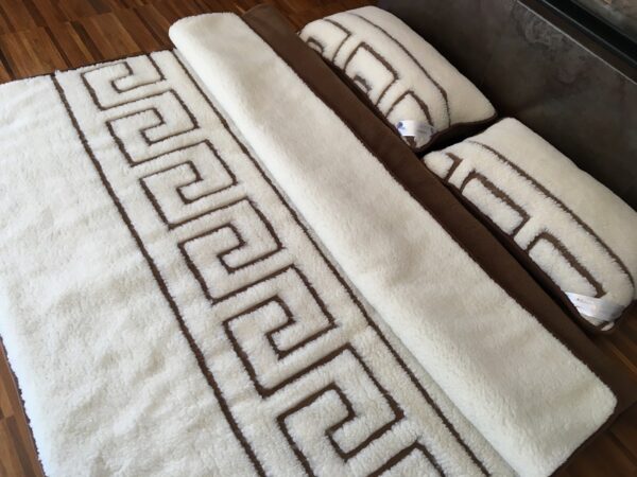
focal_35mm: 29
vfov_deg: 48.2
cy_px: 238
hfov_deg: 61.7
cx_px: 318
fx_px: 534
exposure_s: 1/33
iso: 32
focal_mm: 4.15
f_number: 2.2
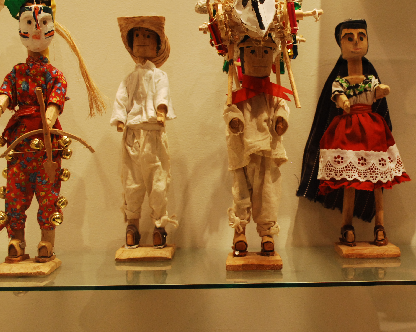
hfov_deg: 27.9
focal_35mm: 68
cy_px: 118
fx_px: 834
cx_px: 268
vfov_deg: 22.5
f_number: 4.8
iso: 560
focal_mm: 29
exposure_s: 1/30
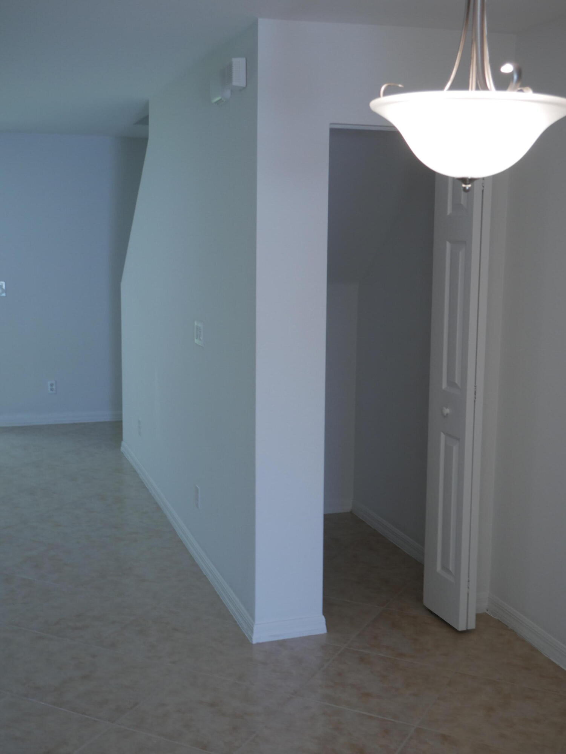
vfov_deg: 44.8
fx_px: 915
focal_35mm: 42
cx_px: 283
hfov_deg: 34.4
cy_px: 377
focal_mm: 21
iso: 320
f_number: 4.6
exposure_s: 1/60
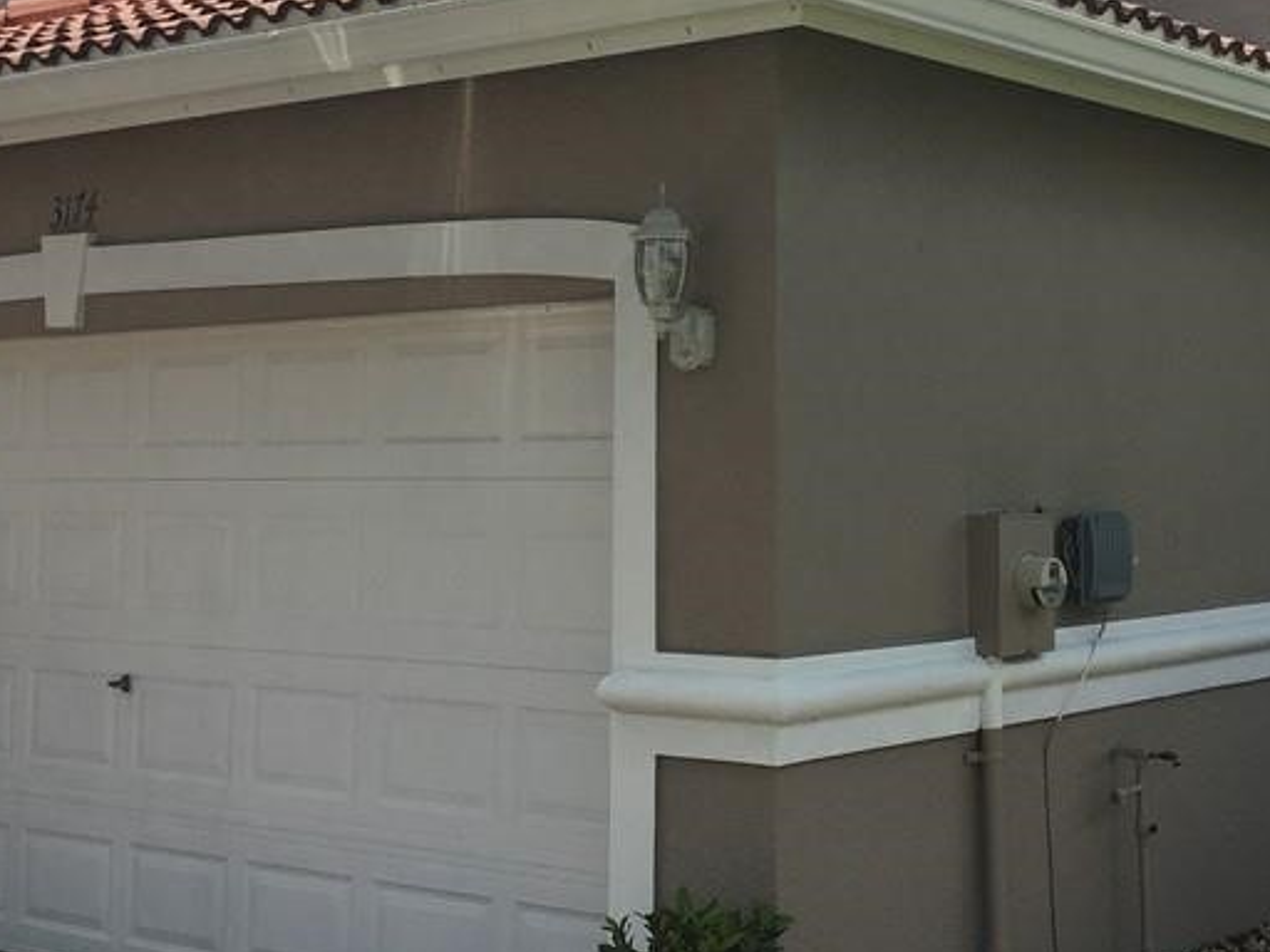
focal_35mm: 58
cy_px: 253
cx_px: 923
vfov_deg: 25.0
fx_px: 2128
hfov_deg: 32.7
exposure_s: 1/1374
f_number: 2.2
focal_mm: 4.15
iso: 25
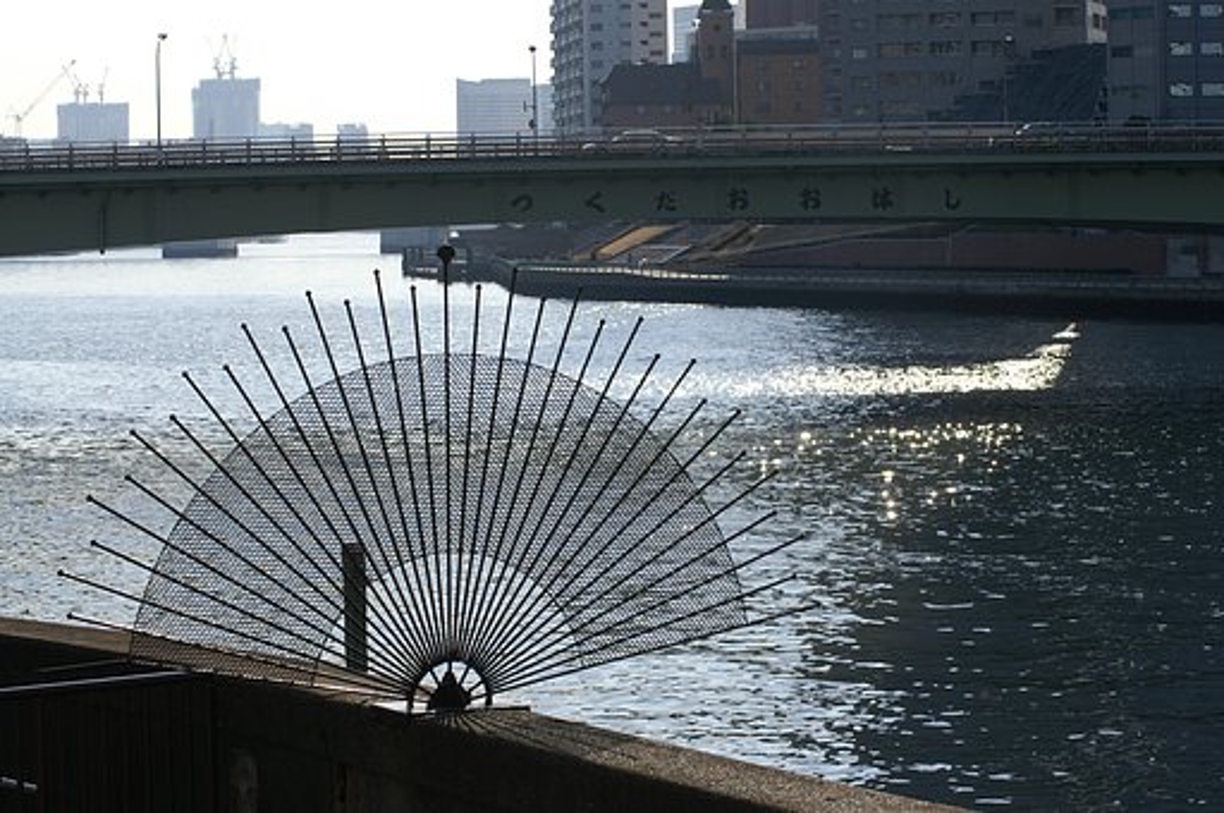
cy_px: 406
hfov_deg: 19.5
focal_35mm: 105
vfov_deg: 13.0
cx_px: 612
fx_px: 3565
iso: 100
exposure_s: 1/320
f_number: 11
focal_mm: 70
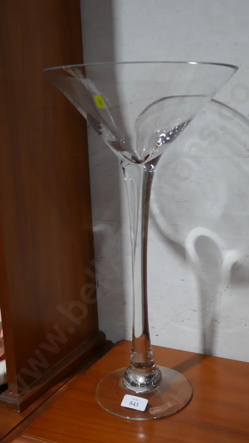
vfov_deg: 48.4
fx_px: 493
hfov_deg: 28.3
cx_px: 143
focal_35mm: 42
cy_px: 223
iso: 320
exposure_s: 1/60
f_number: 4.5
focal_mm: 19
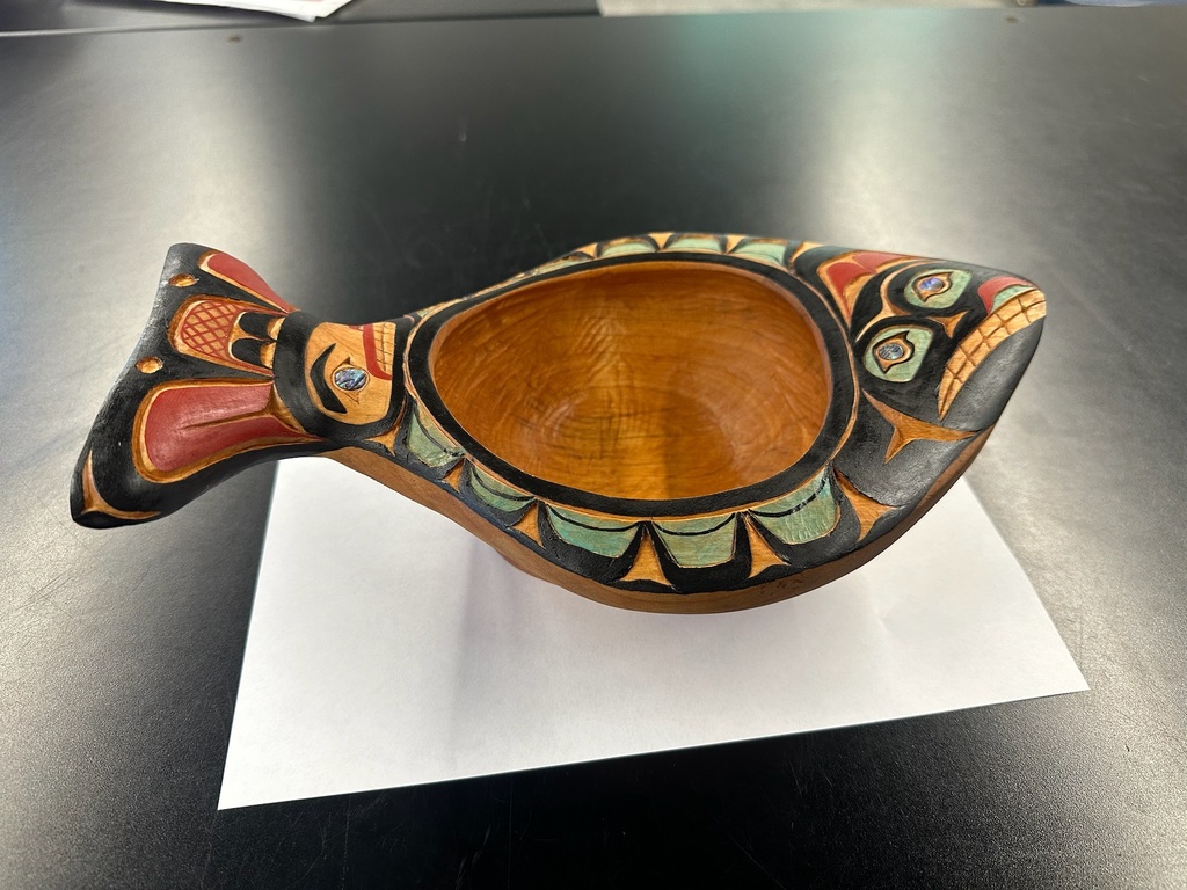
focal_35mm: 24
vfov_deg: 56.8
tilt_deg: -43.8
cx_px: 594
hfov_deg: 71.6
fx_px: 823
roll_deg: +1.7
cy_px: 445
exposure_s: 1/121
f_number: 1.78
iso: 200
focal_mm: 6.86
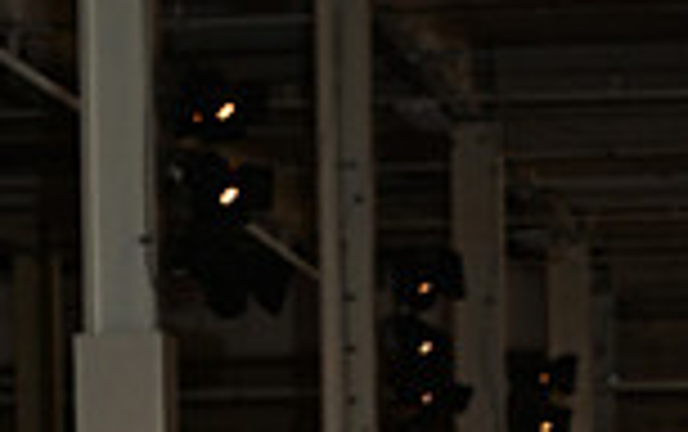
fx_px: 5068
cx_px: 540
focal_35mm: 270
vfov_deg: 4.7
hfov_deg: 7.8
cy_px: 1174
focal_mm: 70
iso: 1000
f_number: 6.3
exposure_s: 1/125
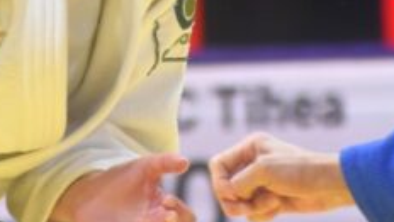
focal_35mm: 1559
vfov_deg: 0.8
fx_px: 16302
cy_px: -153
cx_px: 110
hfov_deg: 1.4
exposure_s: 1/400
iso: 1600
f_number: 6.3
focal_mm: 300
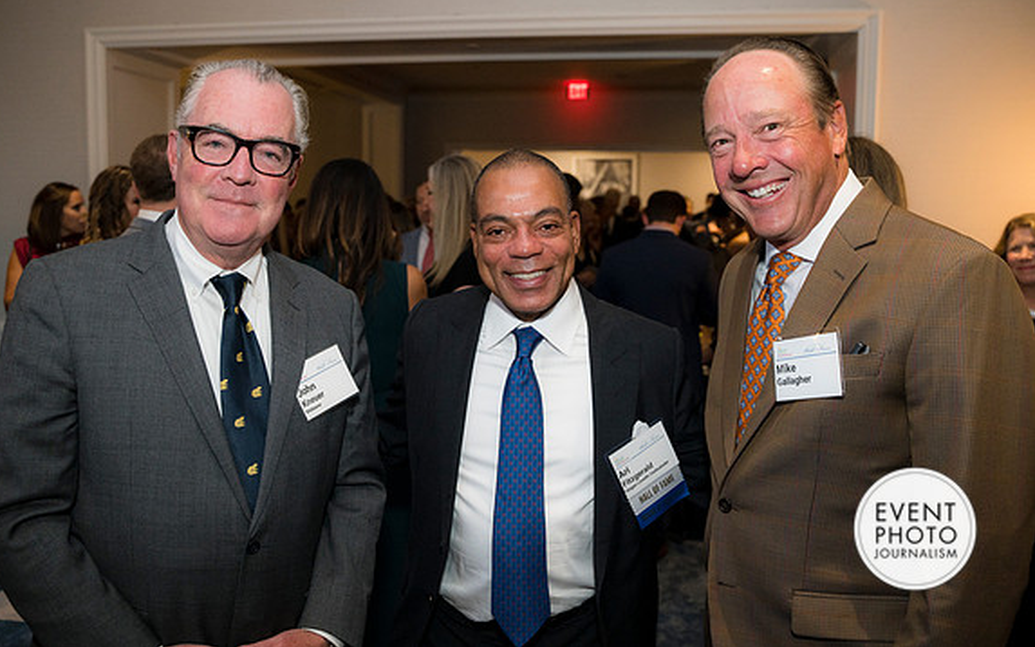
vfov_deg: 39.4
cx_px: 513
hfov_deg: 59.7
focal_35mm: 32
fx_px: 903
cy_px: 299
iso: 800
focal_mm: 31
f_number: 4
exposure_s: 1/125
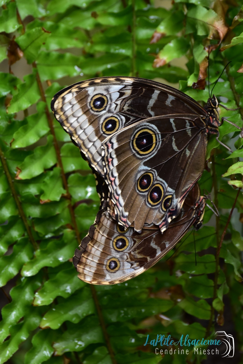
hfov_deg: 6.8
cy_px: 182
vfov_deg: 10.2
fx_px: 2050
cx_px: 122
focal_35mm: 202
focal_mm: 135
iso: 900
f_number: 9
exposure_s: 1/125
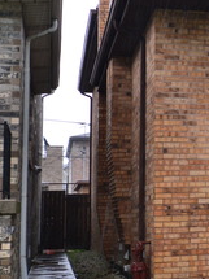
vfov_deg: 19.1
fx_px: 830
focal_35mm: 103
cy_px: 116
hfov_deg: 12.8
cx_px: 395
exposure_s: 1/60
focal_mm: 24
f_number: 8
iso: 720
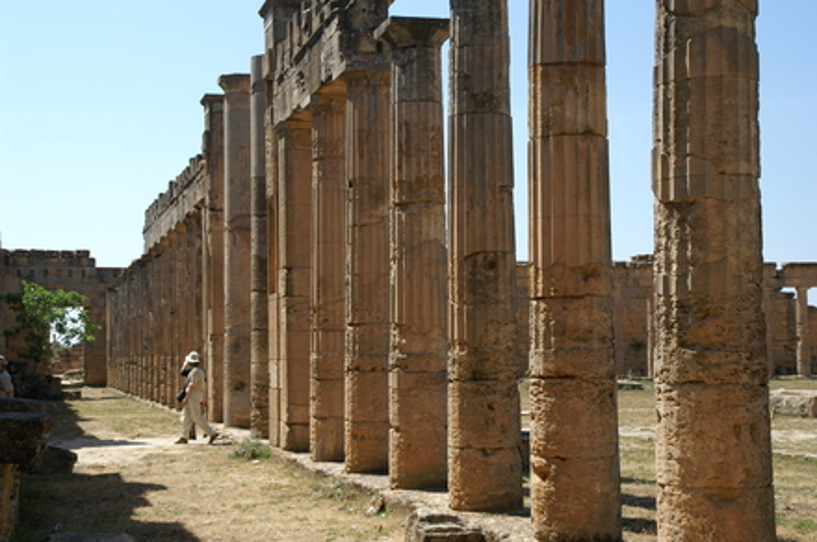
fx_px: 1360
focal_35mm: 60
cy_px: 271
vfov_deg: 22.6
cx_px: 408
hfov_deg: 33.4
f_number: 7.1
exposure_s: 1/125
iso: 100
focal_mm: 40
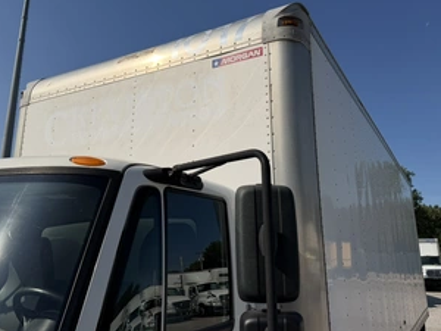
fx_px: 408
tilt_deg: +15.9
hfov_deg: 56.8
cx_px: 207
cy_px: 135
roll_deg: -1.5
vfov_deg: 44.0
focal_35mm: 32
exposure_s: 1/10309
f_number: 1.78
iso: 80
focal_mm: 6.76
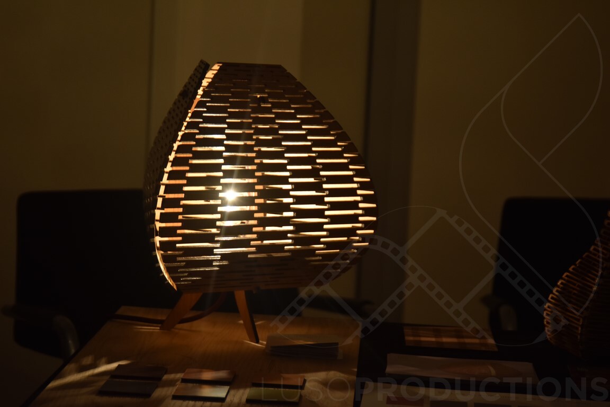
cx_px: 305
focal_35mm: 105
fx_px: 1779
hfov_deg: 19.5
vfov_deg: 13.0
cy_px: 204
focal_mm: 70
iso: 500
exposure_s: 1/125
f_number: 5.3
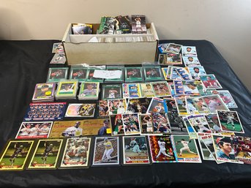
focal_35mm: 29
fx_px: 210
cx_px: 126
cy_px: 94
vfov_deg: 48.2
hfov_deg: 61.7
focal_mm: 3
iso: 80
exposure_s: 1/60
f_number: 1.8
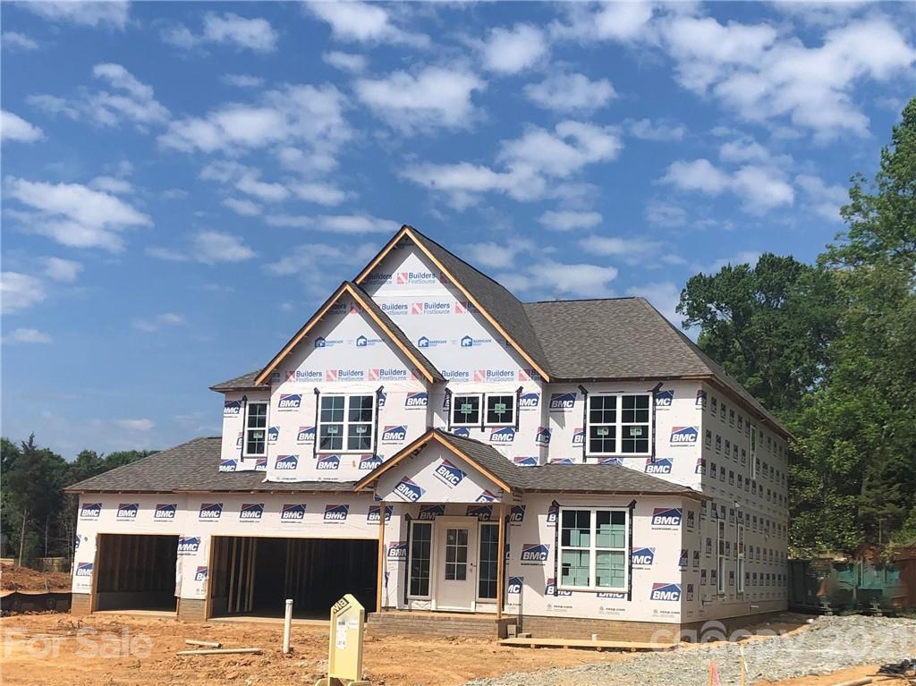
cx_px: 458
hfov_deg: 63.5
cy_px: 343
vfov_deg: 49.7
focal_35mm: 28
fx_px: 741
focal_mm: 3.99
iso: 20
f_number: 1.8
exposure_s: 1/3040
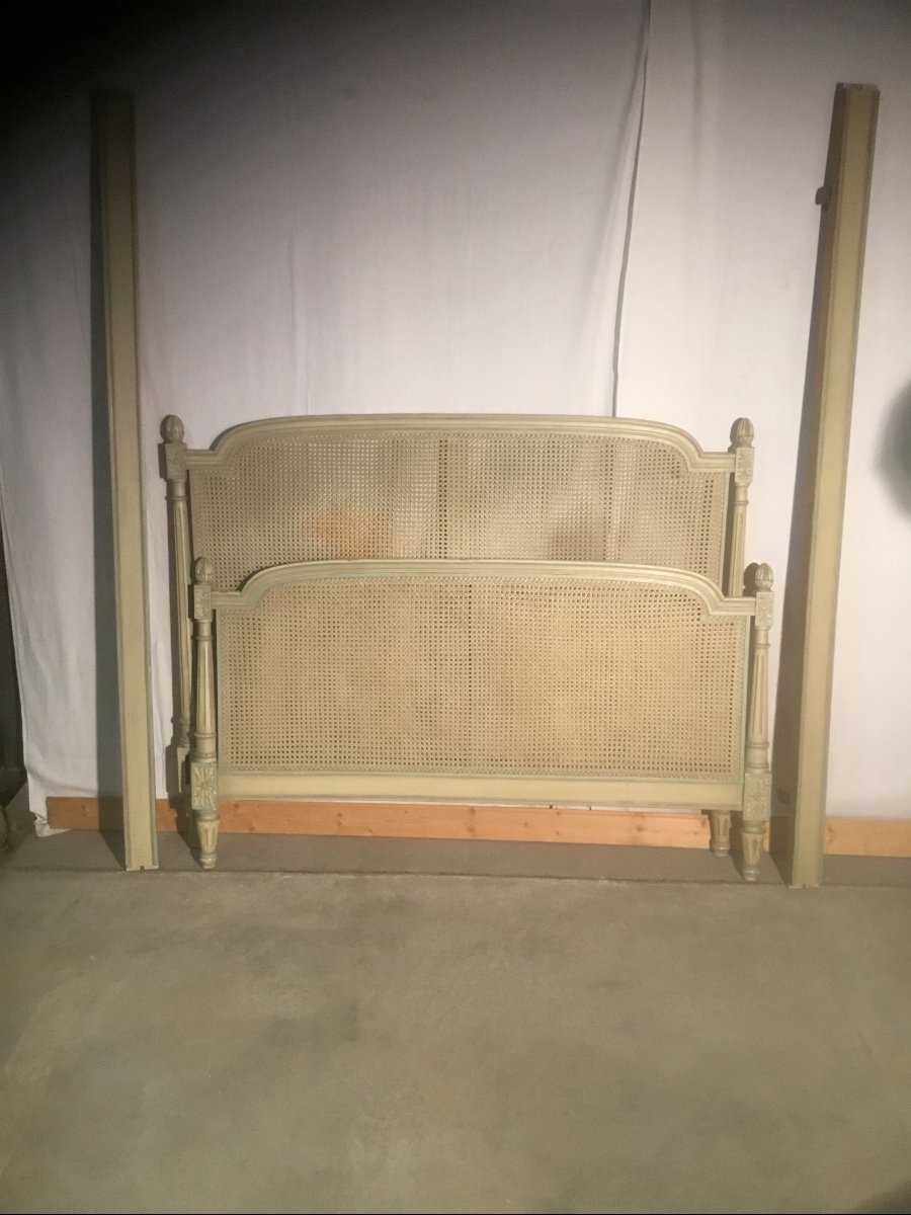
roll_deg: -0.6
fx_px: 1088
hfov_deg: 45.4
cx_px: 456
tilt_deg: -19.5
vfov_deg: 58.4
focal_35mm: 31
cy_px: 608
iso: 160
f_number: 2.4
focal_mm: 3.3
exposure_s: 1/33
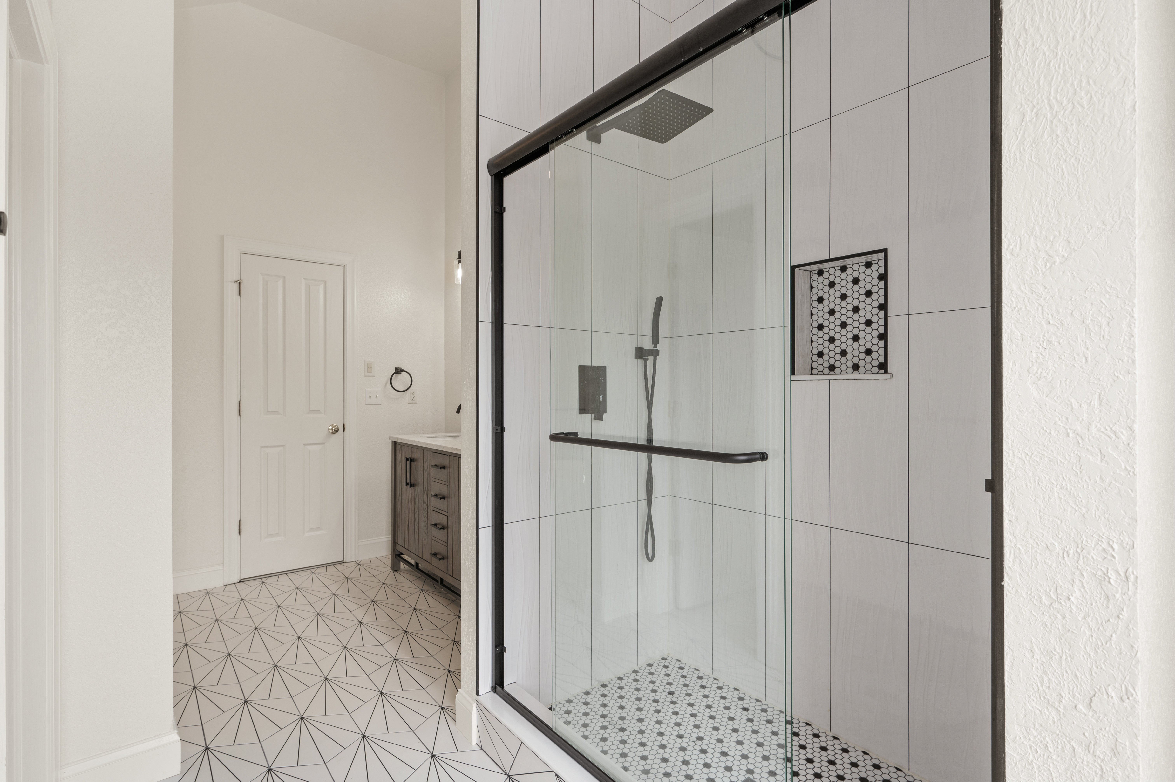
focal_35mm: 17
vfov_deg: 70.4
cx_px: 588
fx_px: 554
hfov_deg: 93.3
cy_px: 391
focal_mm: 17
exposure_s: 1/20
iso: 250
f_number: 7.1
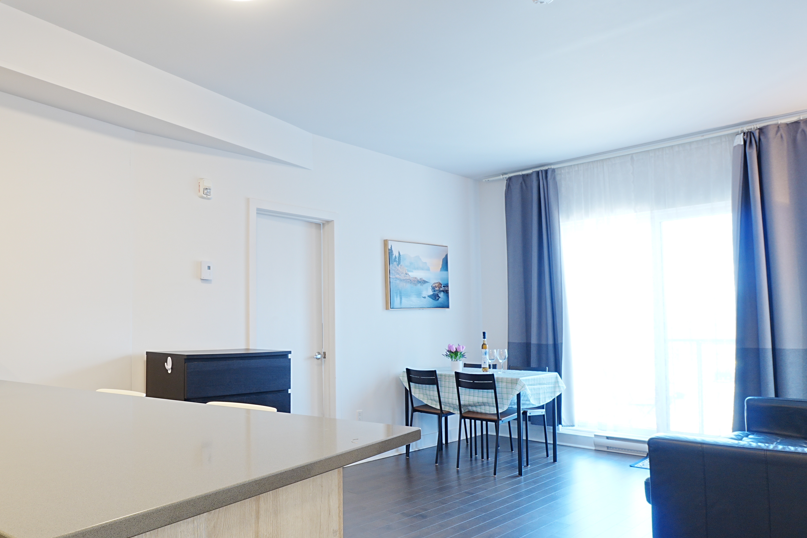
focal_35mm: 25
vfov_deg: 51.6
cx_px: 273
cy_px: 308
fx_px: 555
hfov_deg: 70.1
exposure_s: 1/3
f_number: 8
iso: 100
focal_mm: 11
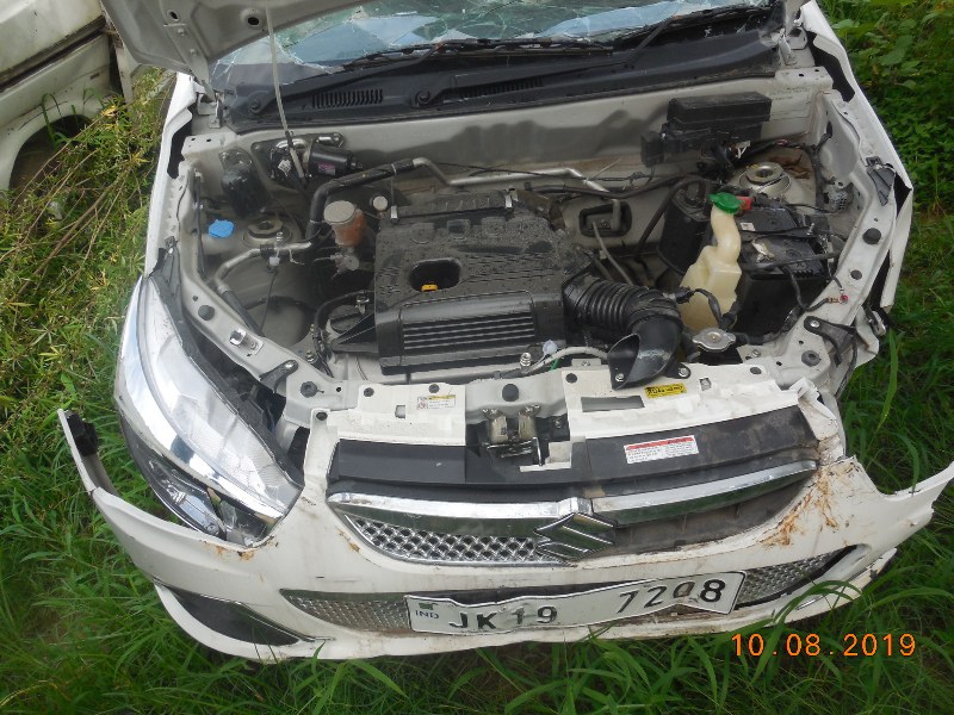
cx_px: 477
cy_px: 358
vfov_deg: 54.9
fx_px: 689
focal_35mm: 25
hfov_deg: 69.4
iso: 125
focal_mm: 4.5
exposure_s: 1/400
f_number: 3.1
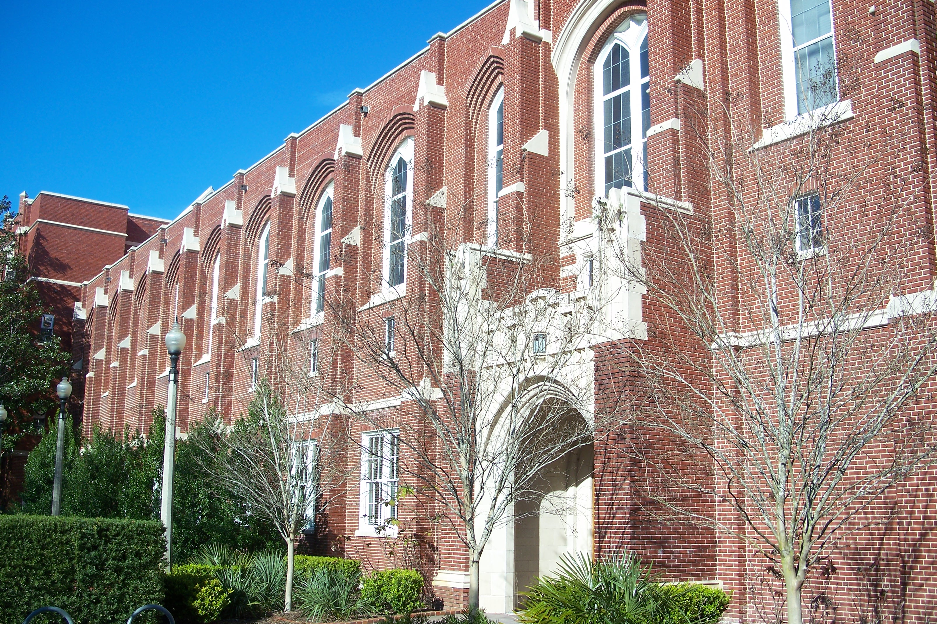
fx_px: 1015
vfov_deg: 34.2
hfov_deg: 49.6
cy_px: 341
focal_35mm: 39
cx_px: 466
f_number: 2.8
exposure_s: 1/640
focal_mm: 7.8
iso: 64
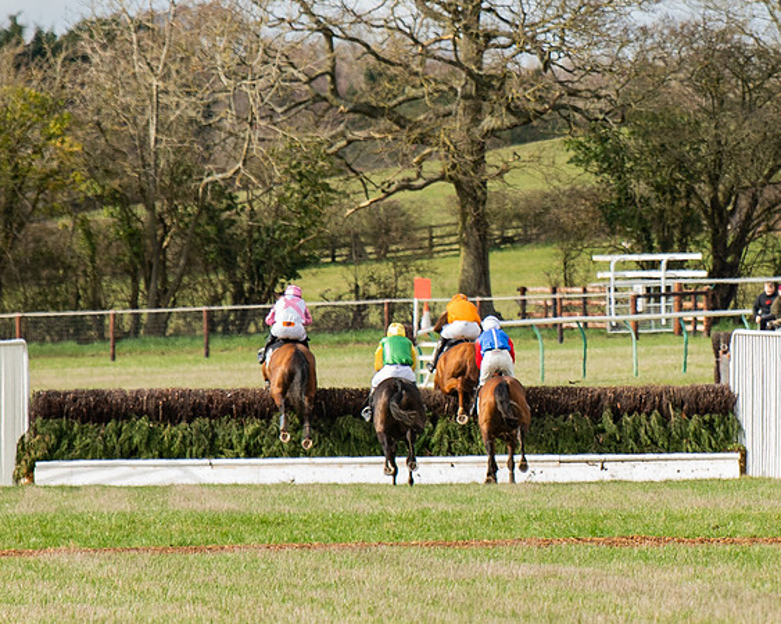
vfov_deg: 2.3
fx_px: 15361
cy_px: 294
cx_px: 573
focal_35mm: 665
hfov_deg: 2.9
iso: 400
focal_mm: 200
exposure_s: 1/1600
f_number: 4
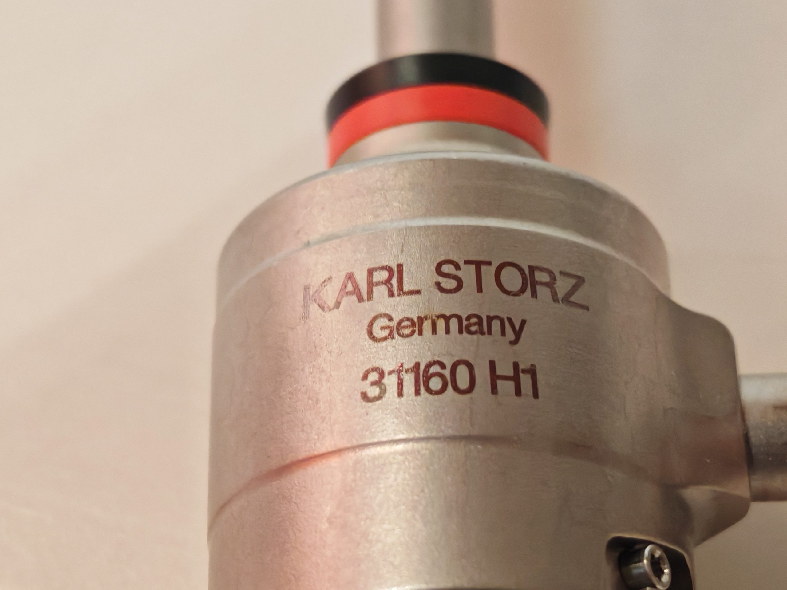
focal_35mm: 106
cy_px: 295
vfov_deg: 14.0
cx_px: 394
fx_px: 2410
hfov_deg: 18.5
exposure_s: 1/50
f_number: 2
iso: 320
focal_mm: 6.83
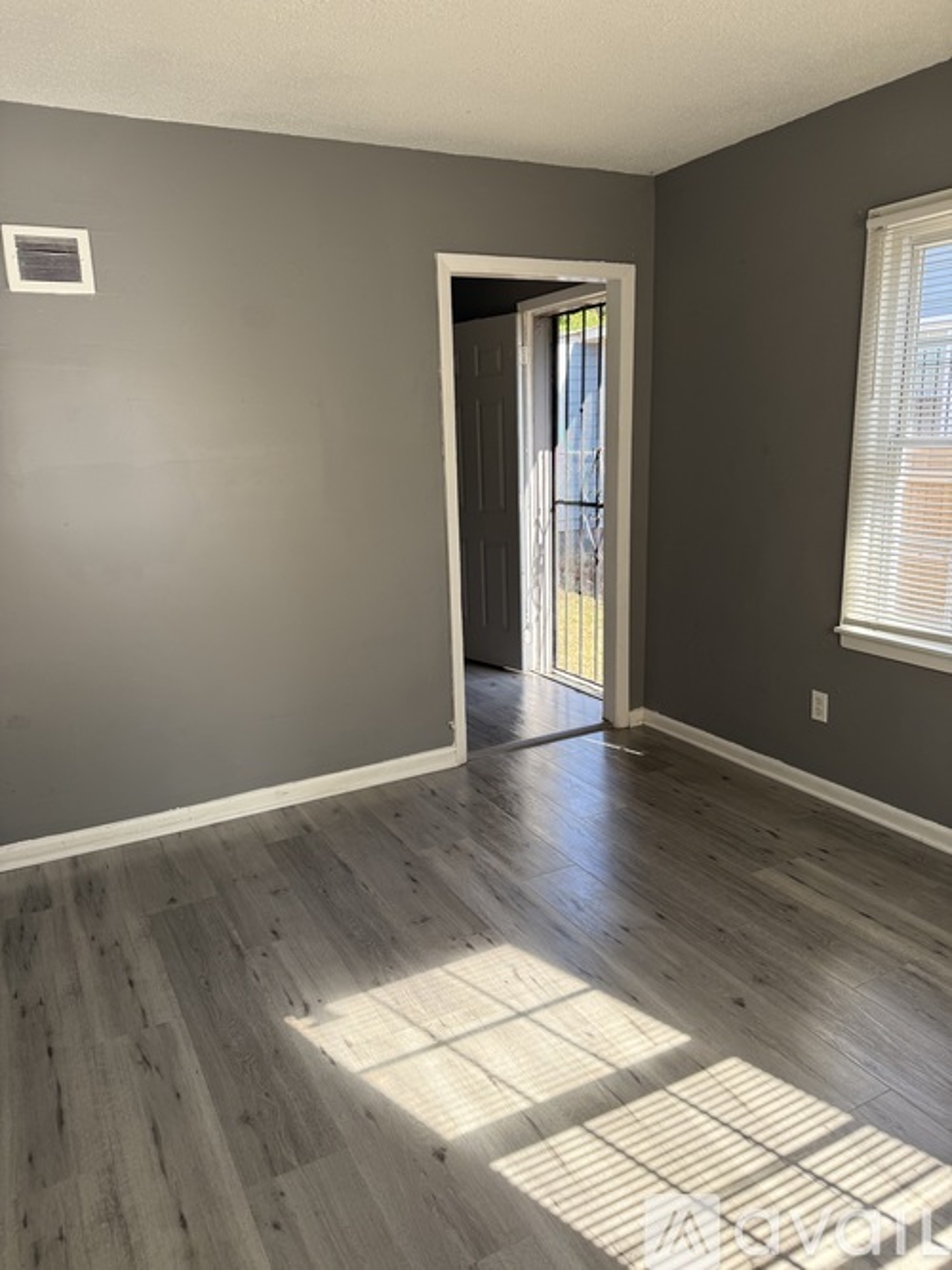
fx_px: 880
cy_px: 635
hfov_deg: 56.8
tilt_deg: -12.8
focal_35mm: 24
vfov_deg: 71.6
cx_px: 476
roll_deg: +0.9
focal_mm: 6.76
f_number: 1.78
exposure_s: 1/291
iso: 100
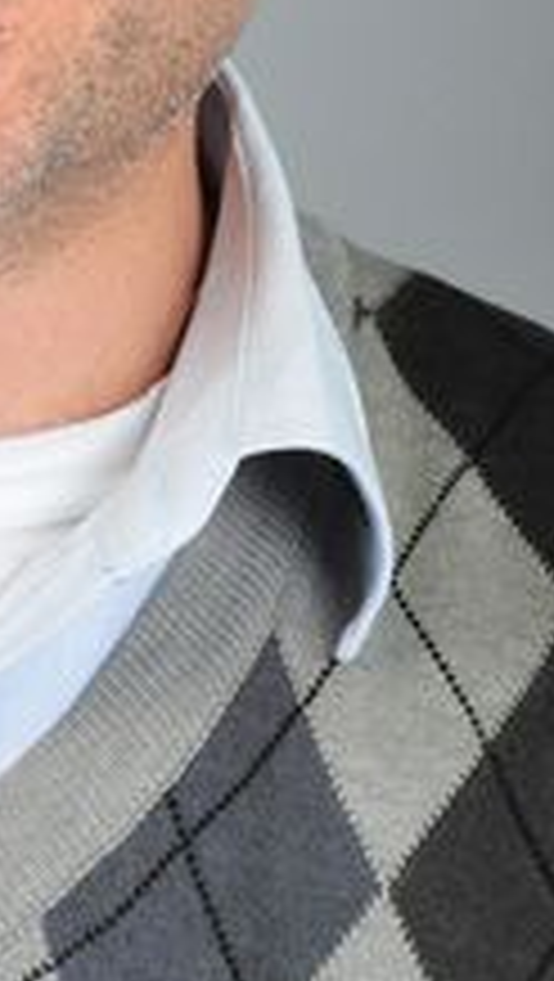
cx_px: -95
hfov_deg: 3.2
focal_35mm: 378
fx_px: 9854
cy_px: -4
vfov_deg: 5.7
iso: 3200
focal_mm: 105
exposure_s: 1/125
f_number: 11
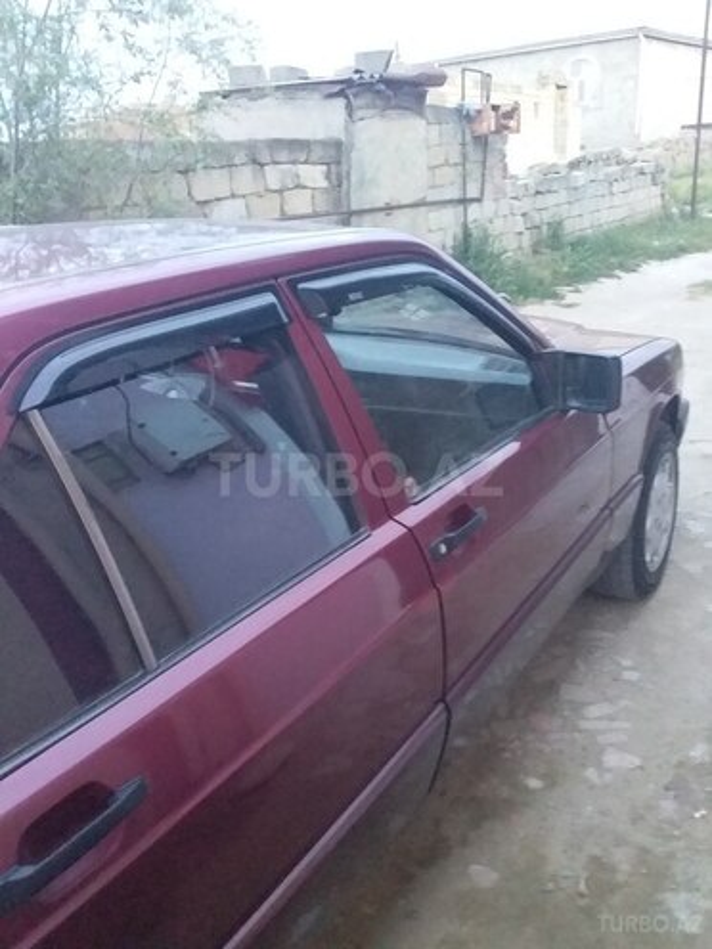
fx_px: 850
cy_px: 474
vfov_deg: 58.4
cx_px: 356
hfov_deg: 45.4
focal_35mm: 31
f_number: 2.2
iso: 320
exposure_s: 1/17
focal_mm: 3.3
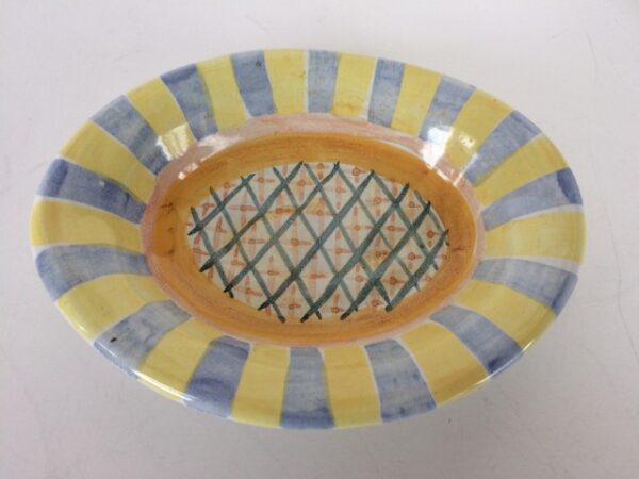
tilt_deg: -66.5
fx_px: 535
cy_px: 240
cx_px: 320
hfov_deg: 61.7
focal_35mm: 29
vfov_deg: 48.2
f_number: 2.2
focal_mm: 4.15
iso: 40
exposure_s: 1/40
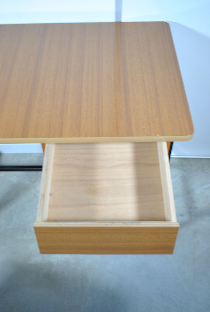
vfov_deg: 49.5
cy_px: 156
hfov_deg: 34.4
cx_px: 105
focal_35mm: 39
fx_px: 340
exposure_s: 1/20
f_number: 4.2
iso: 200
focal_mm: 26
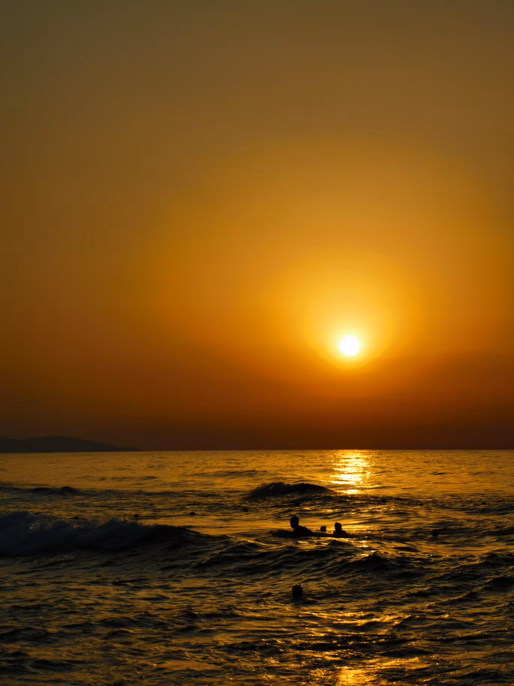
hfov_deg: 18.2
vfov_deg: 24.1
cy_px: 343
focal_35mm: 81
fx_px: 1604
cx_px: 257
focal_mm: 7.48
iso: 50
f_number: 2.4
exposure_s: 1/7353
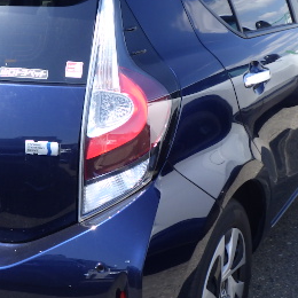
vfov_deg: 28.2
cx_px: 60
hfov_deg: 27.6
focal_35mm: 61
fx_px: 594
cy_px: 139
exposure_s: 1/320
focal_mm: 5
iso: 125
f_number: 4.2
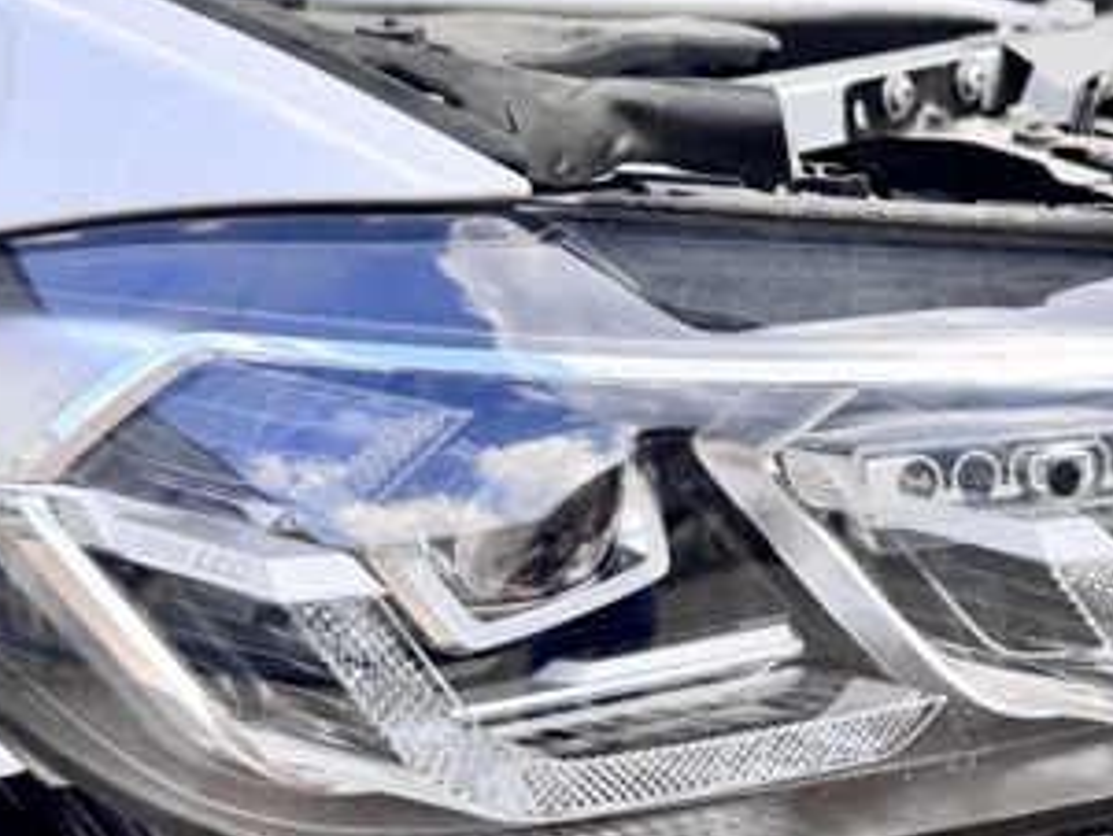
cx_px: 769
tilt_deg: -18.1
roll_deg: +1.8
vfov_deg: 28.5
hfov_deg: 37.0
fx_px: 1640
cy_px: 485
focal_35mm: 51
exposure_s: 1/888
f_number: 1.78
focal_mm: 6.76
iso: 80
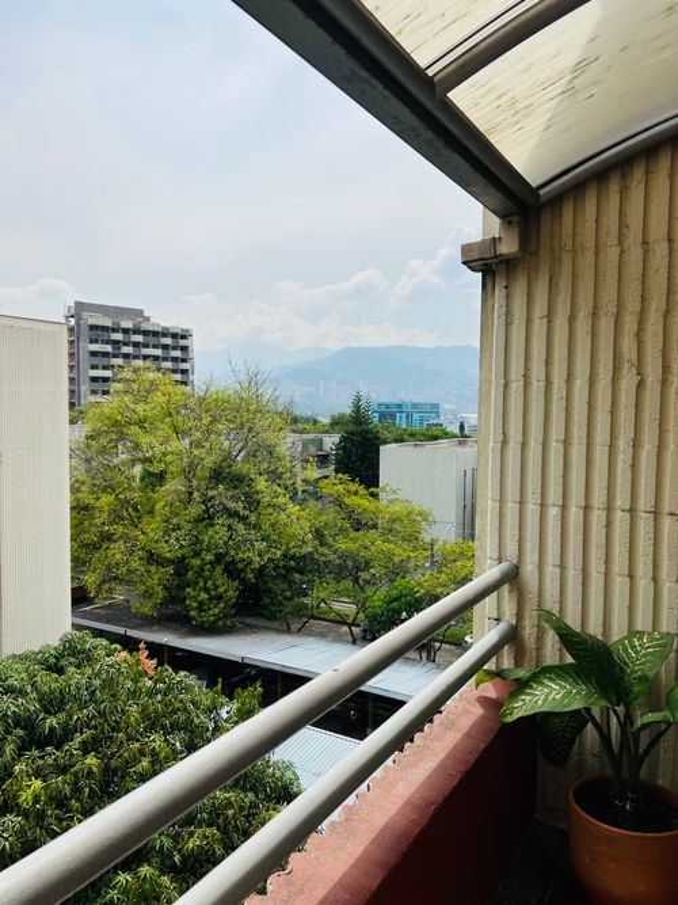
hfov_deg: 53.0
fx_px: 679
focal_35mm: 26
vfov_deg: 67.3
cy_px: 452
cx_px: 339
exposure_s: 1/8000
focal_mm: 5.7
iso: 50
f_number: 1.5
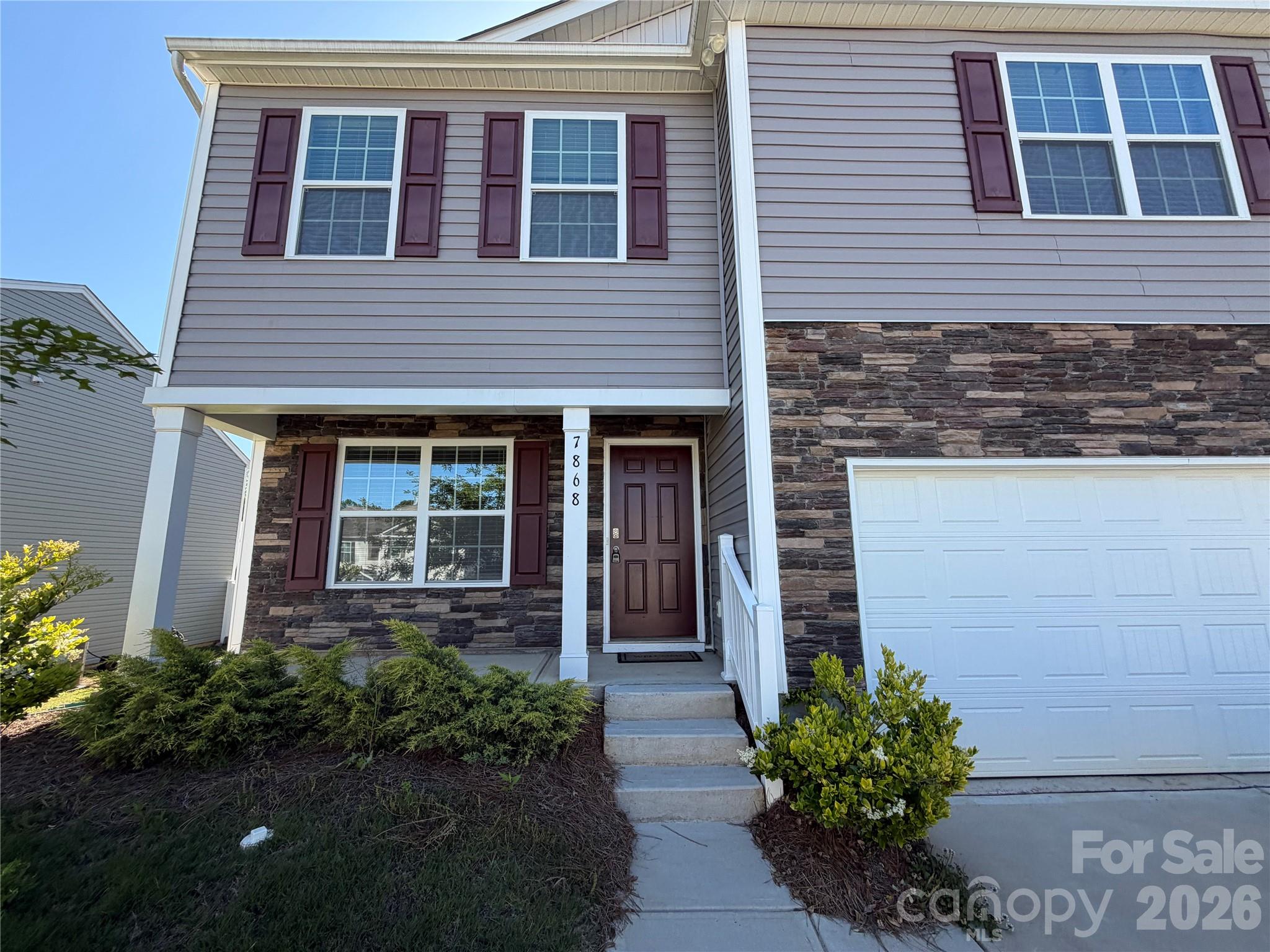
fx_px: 514
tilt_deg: +10.2
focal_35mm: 14
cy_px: 476
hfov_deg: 102.1
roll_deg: +0.4
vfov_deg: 85.7
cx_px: 635
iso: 64
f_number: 2.2
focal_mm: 2.22
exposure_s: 1/451
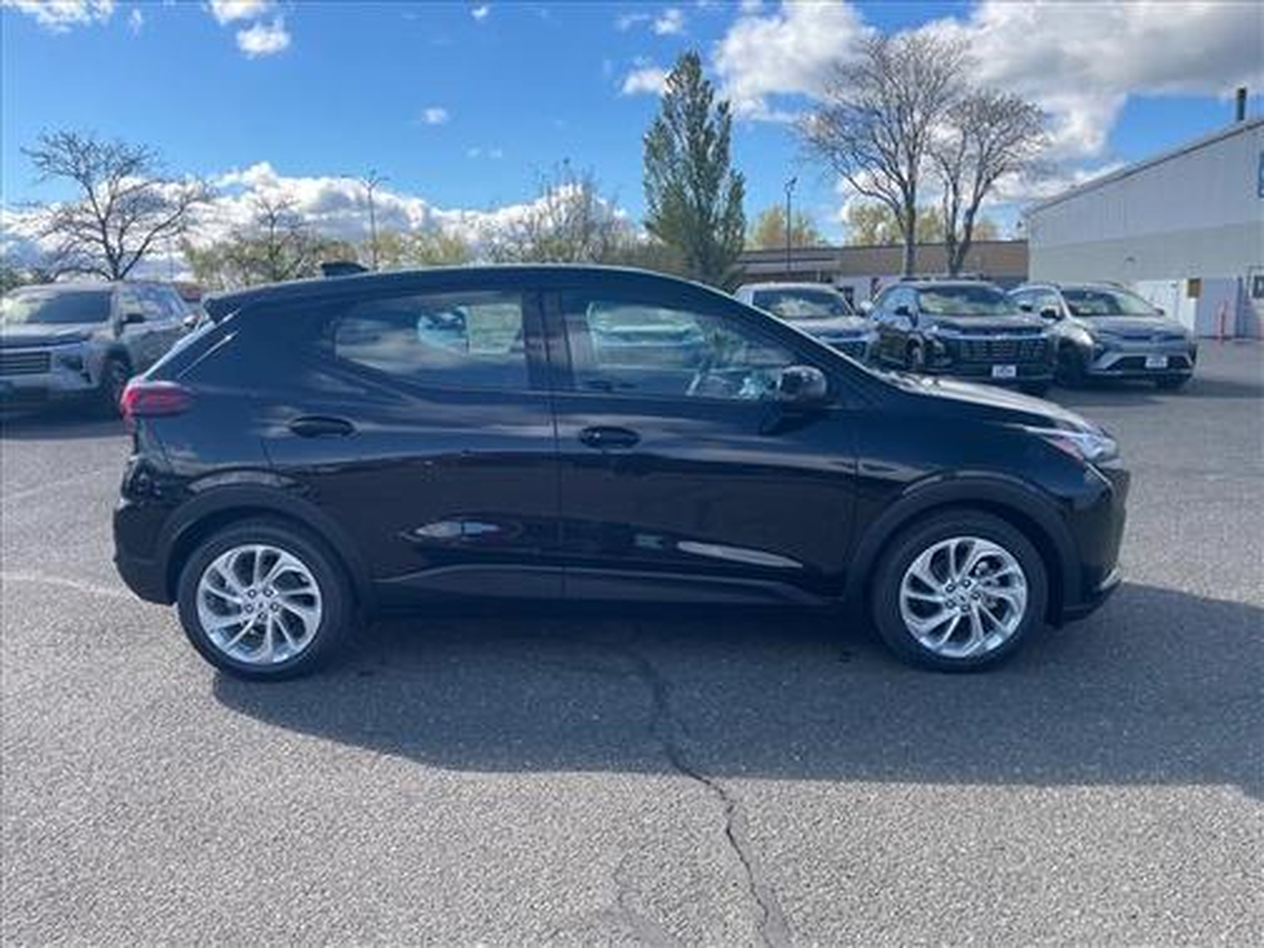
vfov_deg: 53.1
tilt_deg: -11.2
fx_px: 949
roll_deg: +1.9
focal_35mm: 26
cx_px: 632
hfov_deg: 67.3
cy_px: 474
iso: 32
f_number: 1.6
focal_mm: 4.2
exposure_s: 1/1159
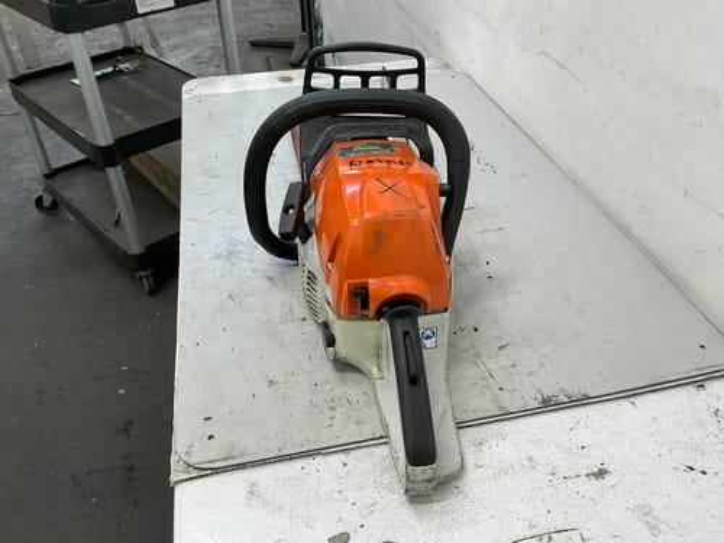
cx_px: 362
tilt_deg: -37.8
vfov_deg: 49.7
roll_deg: +1.3
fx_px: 586
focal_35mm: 28
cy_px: 272
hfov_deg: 63.4
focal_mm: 3
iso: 40
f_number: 1.8
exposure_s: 1/50
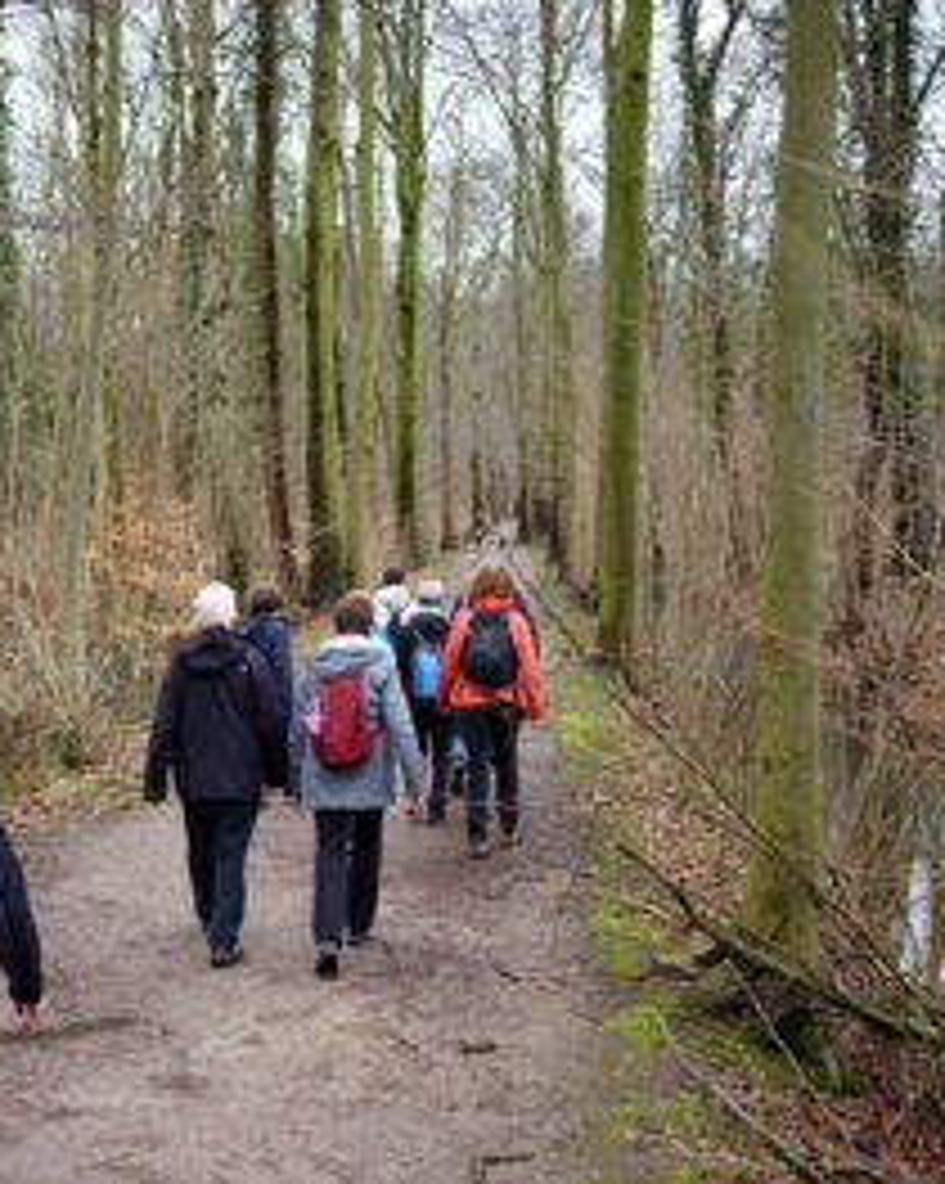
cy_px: 592
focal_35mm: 50
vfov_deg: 37.4
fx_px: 1750
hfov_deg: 29.6
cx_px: 207
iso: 100
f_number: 2
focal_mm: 35
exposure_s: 1/160
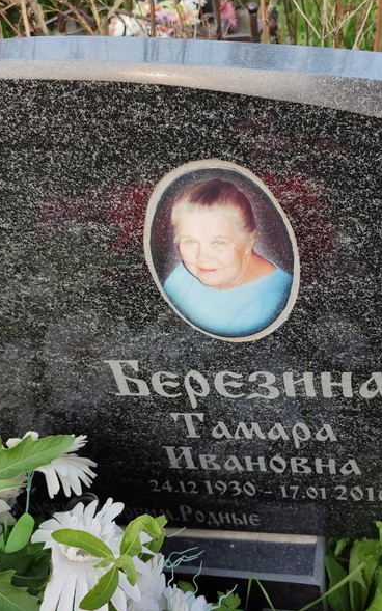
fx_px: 600
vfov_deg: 54.0
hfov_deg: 35.2
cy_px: 305
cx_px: 234
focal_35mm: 36
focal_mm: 6.04
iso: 50
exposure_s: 1/117
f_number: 1.9
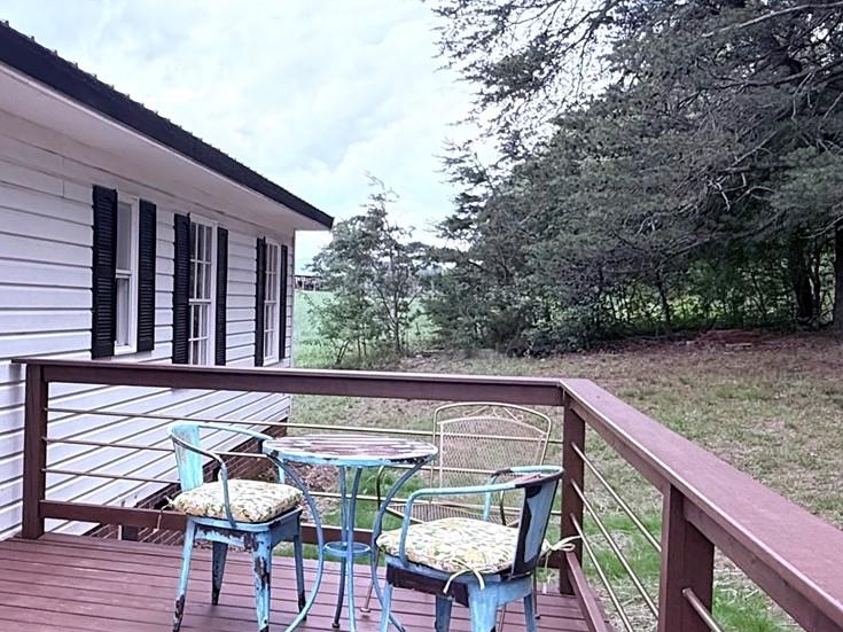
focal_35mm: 39
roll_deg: -0.3
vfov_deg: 36.8
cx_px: 193
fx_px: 950
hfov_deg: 45.9
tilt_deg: -2.4
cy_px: 341
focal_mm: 2.22
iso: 64
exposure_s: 1/1087
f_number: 2.2
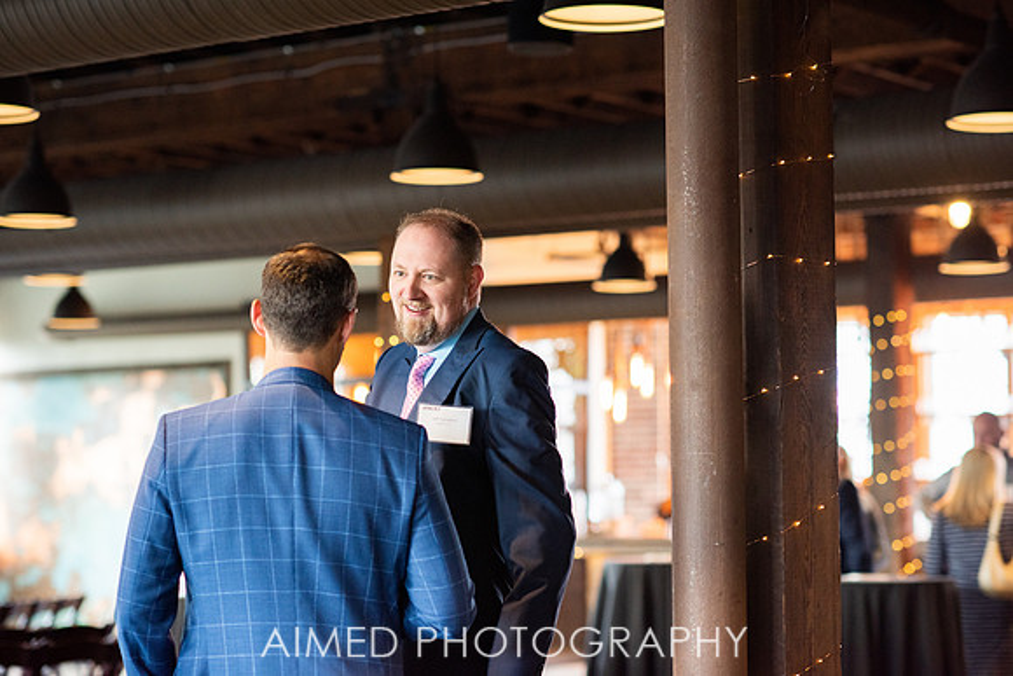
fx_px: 2480
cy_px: 338
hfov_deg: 23.1
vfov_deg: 15.5
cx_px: 517
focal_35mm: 88
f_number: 2.5
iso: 1250
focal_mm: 85
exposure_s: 1/200
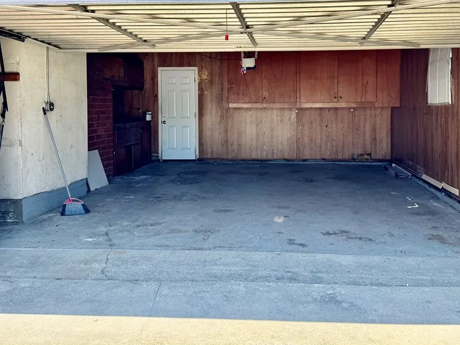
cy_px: 119
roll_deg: +0.7
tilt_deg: -2.2
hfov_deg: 55.2
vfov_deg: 42.5
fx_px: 439
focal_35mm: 33
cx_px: 261
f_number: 1.78
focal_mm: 6.76
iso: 80
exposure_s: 1/1042
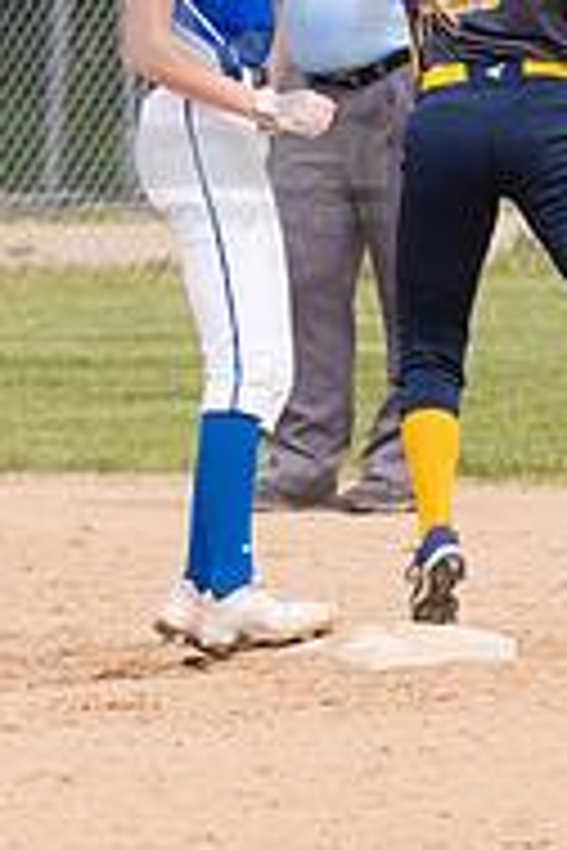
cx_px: 252
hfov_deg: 1.6
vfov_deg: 2.4
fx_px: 20623
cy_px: 67
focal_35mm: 873
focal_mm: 190
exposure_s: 1/1600
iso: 320
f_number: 5.6
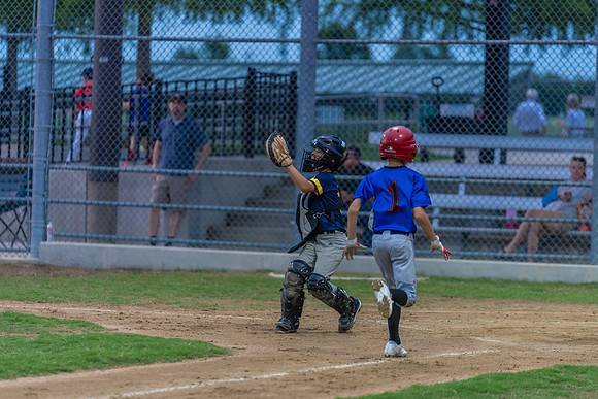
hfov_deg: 9.9
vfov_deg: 6.6
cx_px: 299
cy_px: 200
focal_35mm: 208
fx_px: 3460
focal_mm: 200
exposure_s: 1/1250
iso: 2000
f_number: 2.8
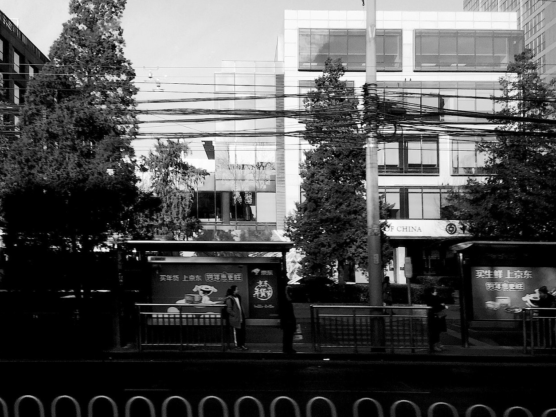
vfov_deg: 38.5
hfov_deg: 50.0
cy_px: 256
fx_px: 594
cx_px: 243
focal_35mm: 37
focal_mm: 4.15
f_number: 2.2
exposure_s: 1/421
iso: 32
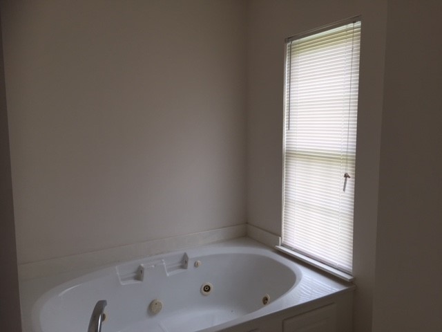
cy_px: 166
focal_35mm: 29
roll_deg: -0.6
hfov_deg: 61.7
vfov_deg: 48.2
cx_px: 221
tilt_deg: -8.0
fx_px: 370
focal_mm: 4.15
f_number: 2.2
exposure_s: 1/120
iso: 40
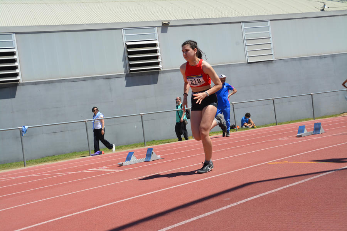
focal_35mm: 63
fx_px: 607
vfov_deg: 21.6
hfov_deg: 31.9
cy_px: 116
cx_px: 174
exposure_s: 1/1600
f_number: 7.1
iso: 400
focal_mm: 42
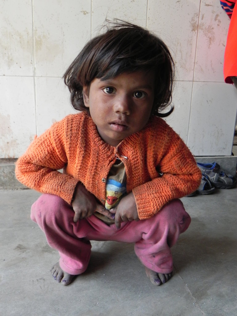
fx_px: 301
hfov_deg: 42.9
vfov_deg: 55.4
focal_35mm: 33
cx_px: 118
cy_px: 158
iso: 293
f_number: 2.8
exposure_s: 1/30
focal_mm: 5.9
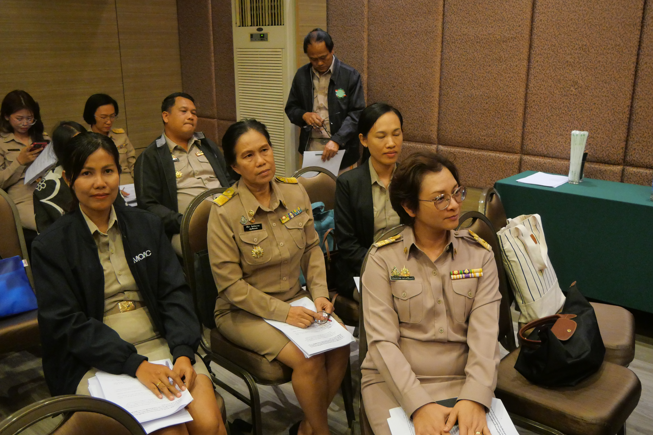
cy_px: 219
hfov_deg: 58.7
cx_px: 318
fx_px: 580
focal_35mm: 32
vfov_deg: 41.1
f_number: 3.7
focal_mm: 15
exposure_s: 1/100
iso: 3200
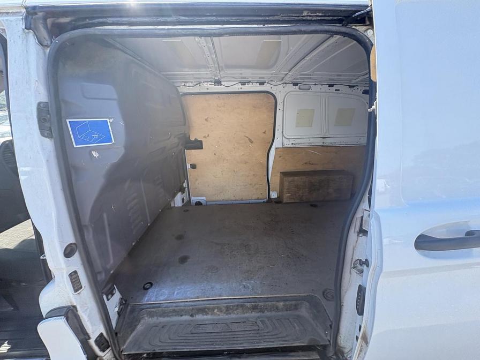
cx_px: 240
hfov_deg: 102.1
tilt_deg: -8.2
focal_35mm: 14
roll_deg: -3.3
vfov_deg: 85.7
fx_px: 194
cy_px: 180
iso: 64
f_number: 2.2
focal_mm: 2.22
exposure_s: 1/137
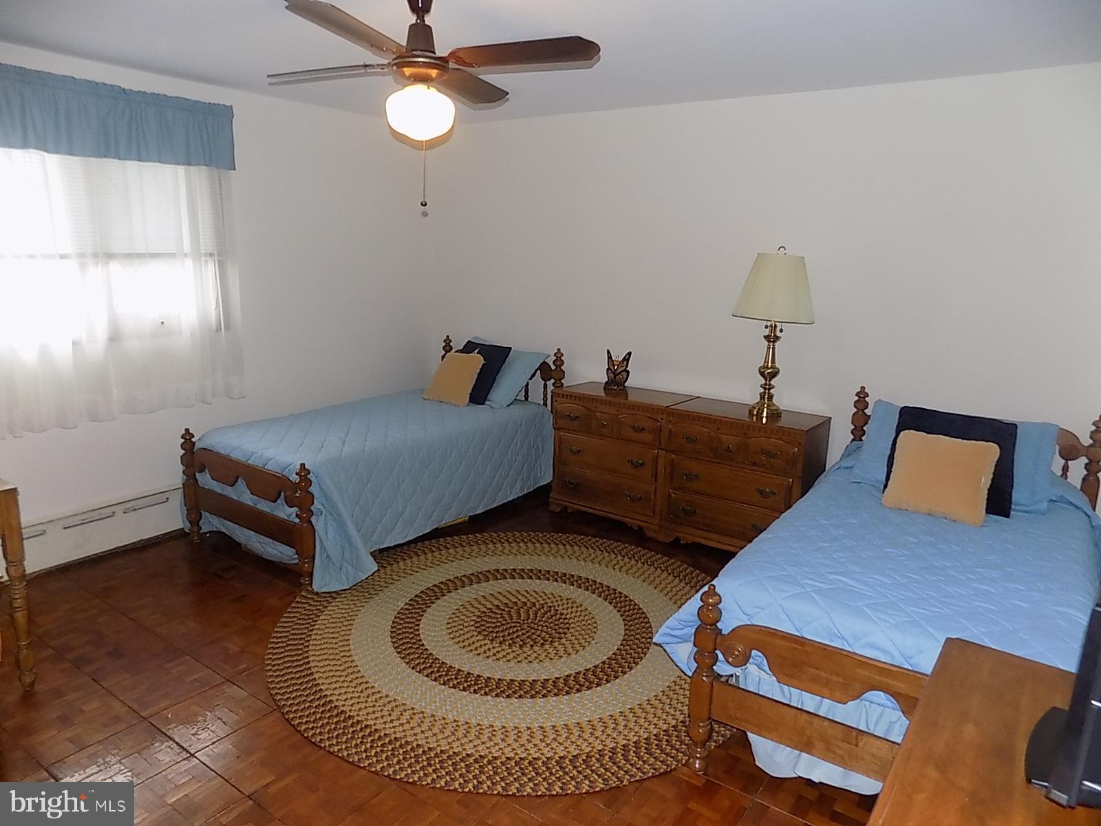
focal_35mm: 23
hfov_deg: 73.9
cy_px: 413
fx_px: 732
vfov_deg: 58.9
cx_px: 550
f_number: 3.1
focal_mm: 4
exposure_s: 1/30
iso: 200
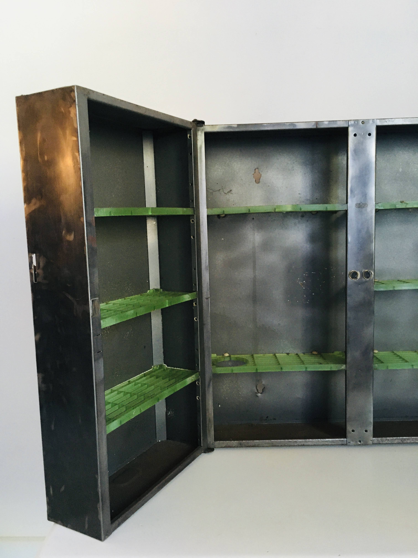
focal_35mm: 29
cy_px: 279
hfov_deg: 48.2
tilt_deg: -6.7
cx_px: 209
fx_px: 467
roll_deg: +2.7
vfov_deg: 61.7
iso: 200
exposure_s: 1/33
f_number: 2.2
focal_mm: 4.15
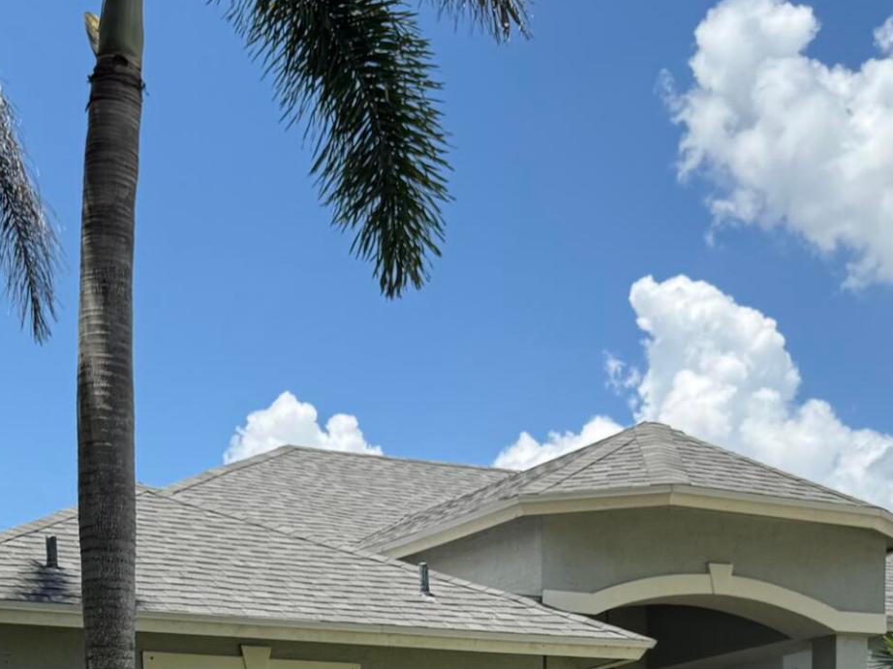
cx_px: 380
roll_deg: +0.1
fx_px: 1934
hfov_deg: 26.0
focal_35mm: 75
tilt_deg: -1.1
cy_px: 982
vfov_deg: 17.7
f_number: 1.78
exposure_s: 1/3584
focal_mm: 6.76
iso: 80
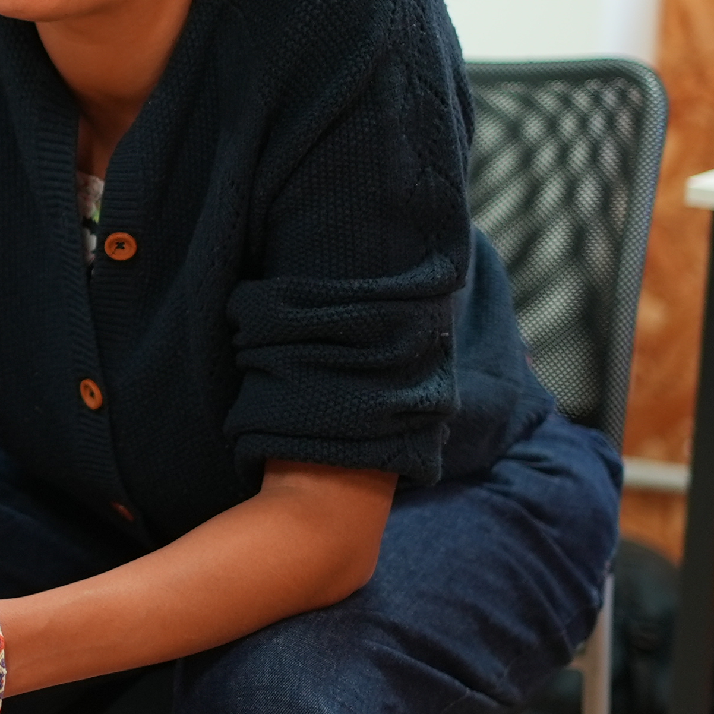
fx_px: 3500
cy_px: 67
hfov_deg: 11.4
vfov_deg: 11.6
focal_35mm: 150
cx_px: -197
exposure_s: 1/200
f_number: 1.8
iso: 500
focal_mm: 50
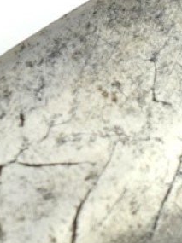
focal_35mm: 451
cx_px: 385
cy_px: 15
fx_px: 3167
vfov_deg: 4.4
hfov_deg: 3.3
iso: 1600
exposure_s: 1/2000
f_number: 5.6
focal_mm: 55
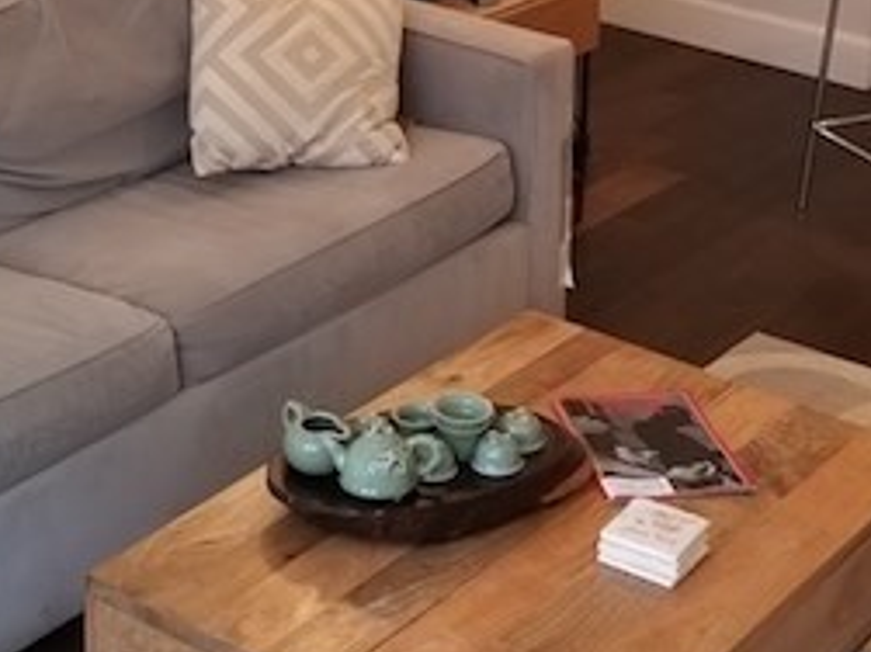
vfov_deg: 17.2
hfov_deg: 23.6
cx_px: 455
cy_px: -42
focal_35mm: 83
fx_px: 2087
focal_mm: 4.25
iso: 160
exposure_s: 1/60
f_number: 1.7
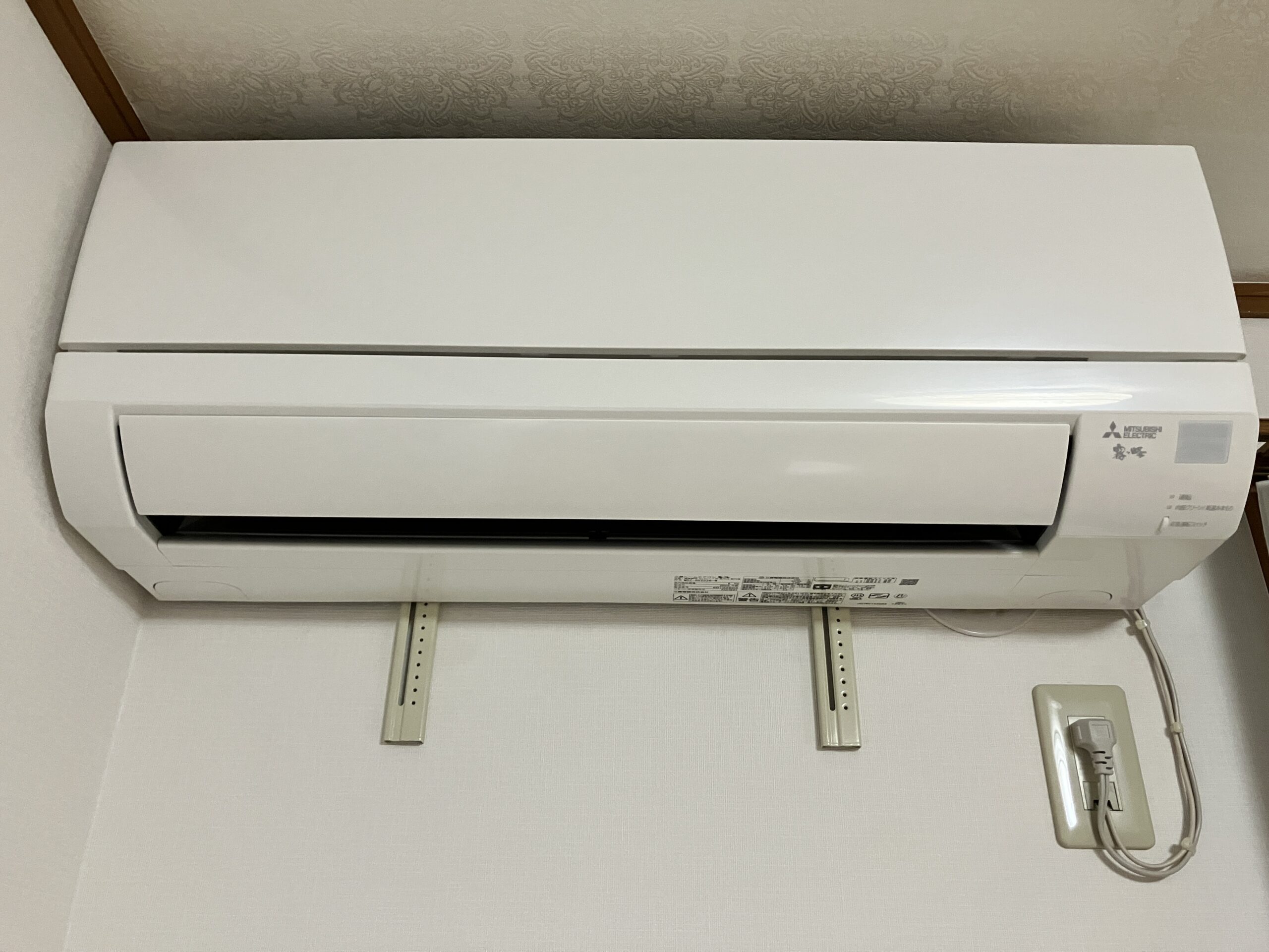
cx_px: 634
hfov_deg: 63.4
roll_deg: -1.6
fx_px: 1026
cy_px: 476
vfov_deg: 49.7
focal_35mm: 28
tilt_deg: +27.4
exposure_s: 1/60
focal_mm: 3.99
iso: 320
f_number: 1.8
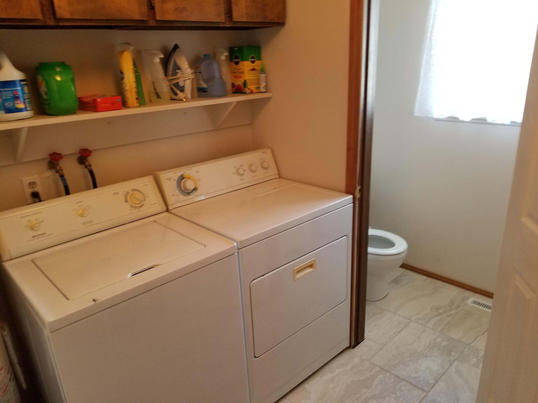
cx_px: 269
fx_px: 404
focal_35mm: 26
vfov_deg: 53.1
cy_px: 202
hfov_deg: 67.3
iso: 160
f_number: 1.7
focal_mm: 4.25
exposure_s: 1/40
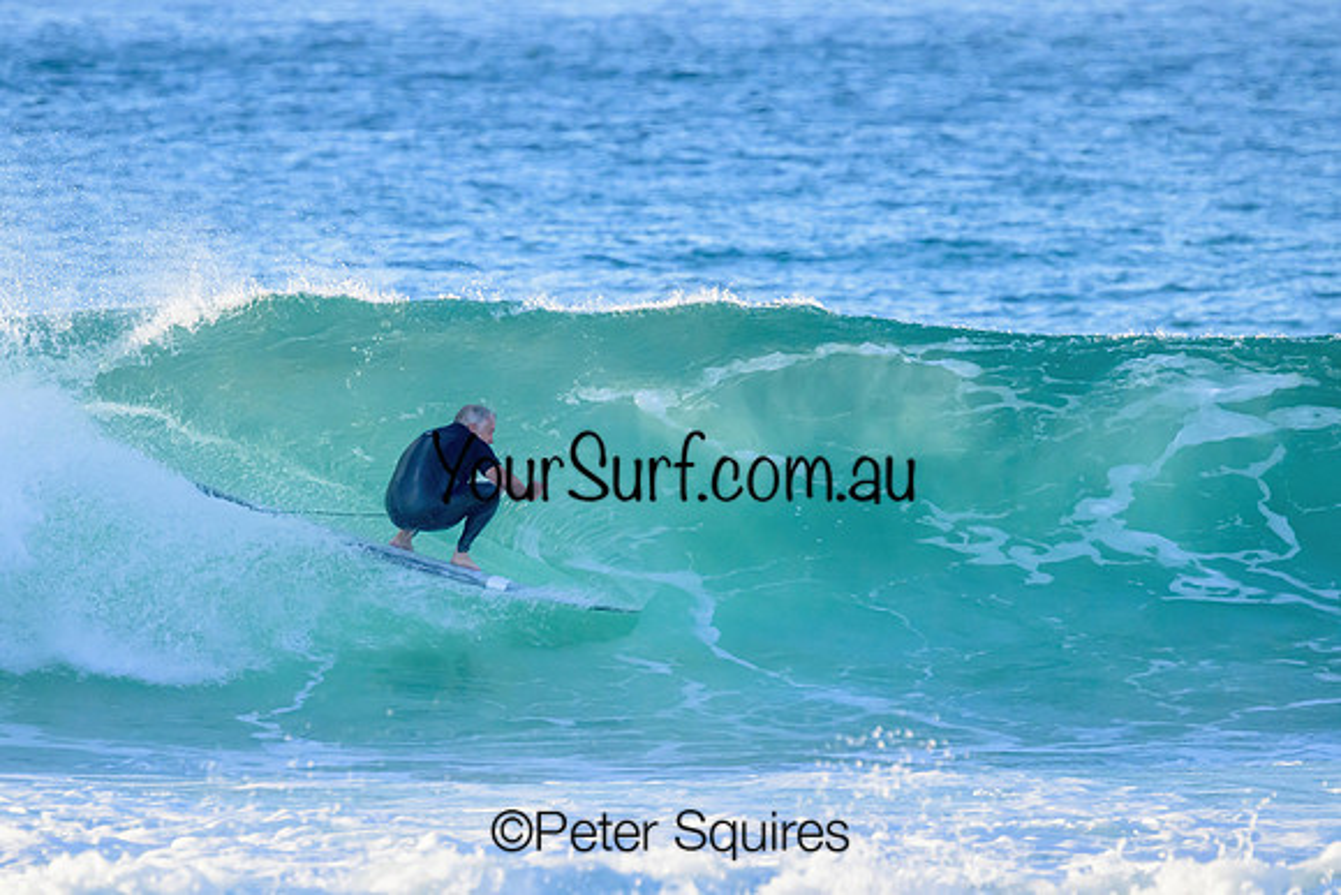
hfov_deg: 2.9
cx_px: 579
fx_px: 26040
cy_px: 390
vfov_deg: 2.0
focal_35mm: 699
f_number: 11
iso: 4500
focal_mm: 610
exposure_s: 1/2000
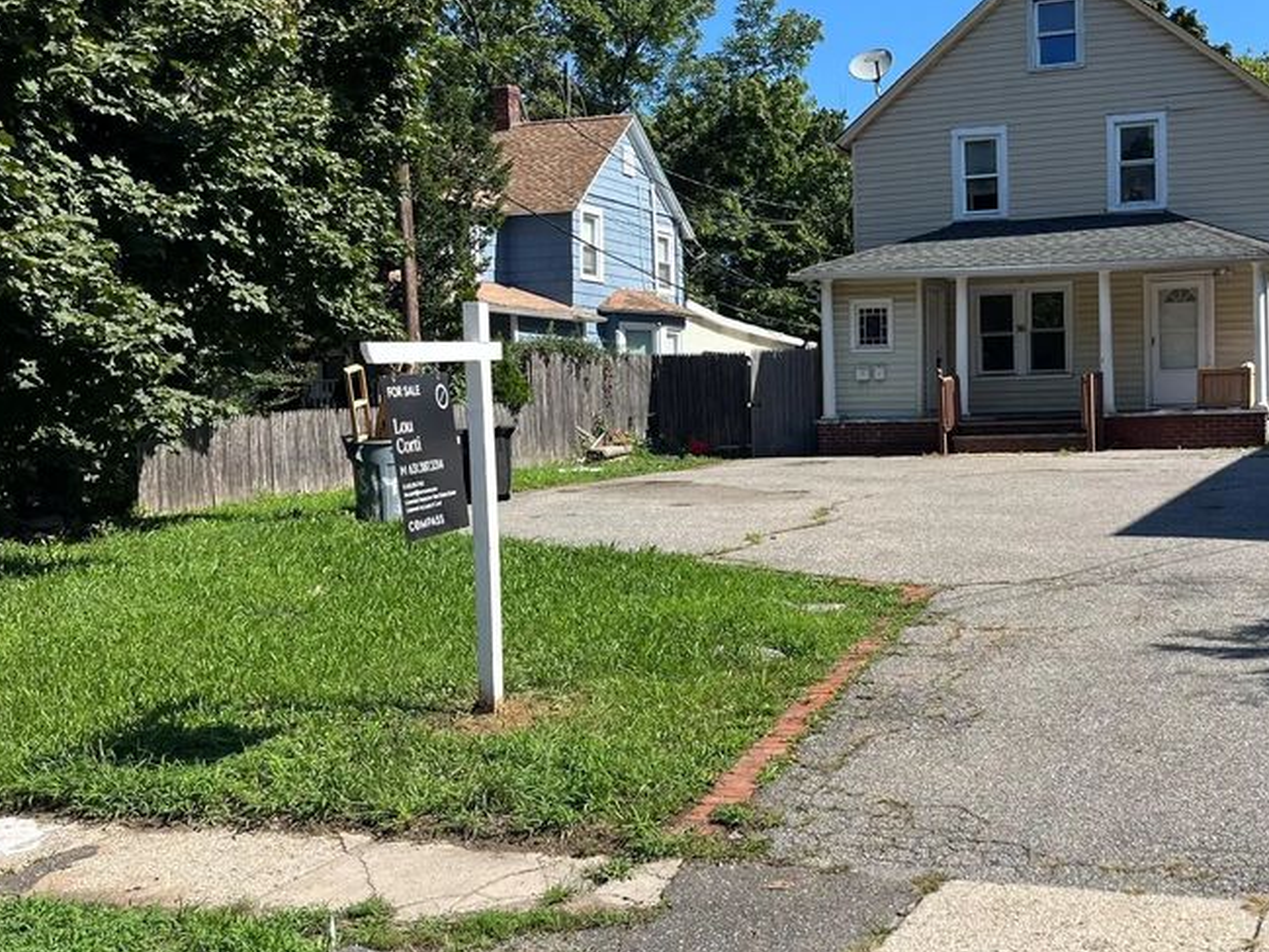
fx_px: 1503
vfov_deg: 35.1
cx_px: 974
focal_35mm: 41
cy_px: 491
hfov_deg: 44.0
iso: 50
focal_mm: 5.1
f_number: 1.6
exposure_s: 1/2513
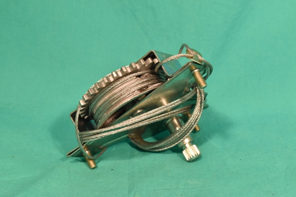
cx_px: 148
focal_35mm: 82
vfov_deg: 16.6
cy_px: 98
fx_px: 678
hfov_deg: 24.6
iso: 1100
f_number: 11
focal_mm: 55
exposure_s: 1/100
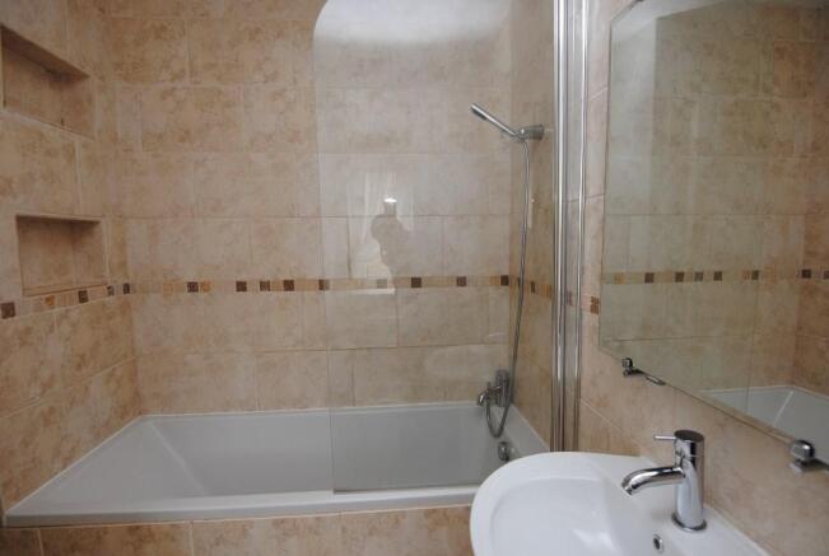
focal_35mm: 16
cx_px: 414
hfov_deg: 94.9
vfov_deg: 72.3
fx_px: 381
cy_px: 278
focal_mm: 11
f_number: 4
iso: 200
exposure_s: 1/60
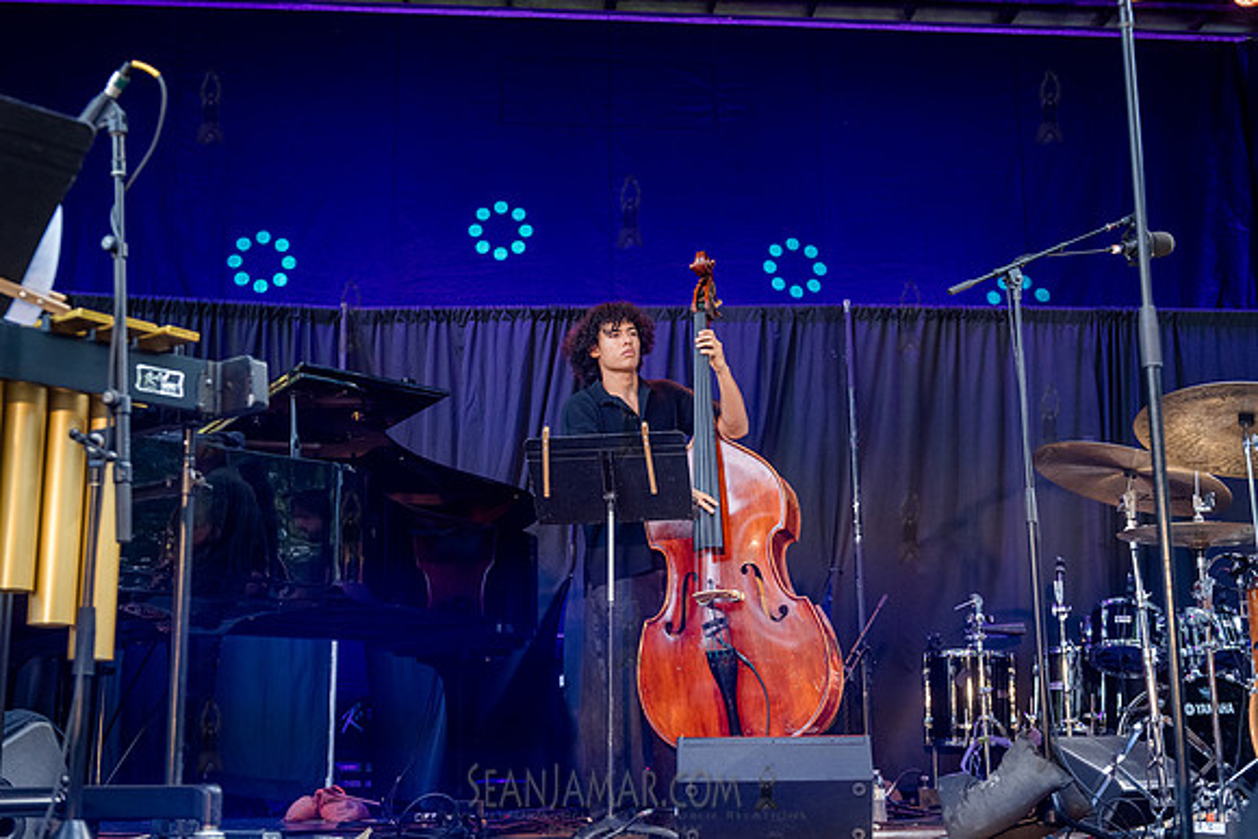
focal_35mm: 44
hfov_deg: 44.3
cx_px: 629
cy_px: 420
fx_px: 1545
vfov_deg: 30.4
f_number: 4
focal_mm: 44
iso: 2500
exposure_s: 1/800
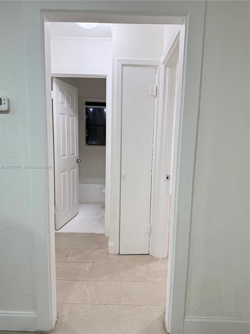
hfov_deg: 56.8
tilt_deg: -8.5
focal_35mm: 24
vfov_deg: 71.6
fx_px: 231
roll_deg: -1.0
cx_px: 125
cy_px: 167
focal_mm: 6.76
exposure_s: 1/131
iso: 200
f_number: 1.78
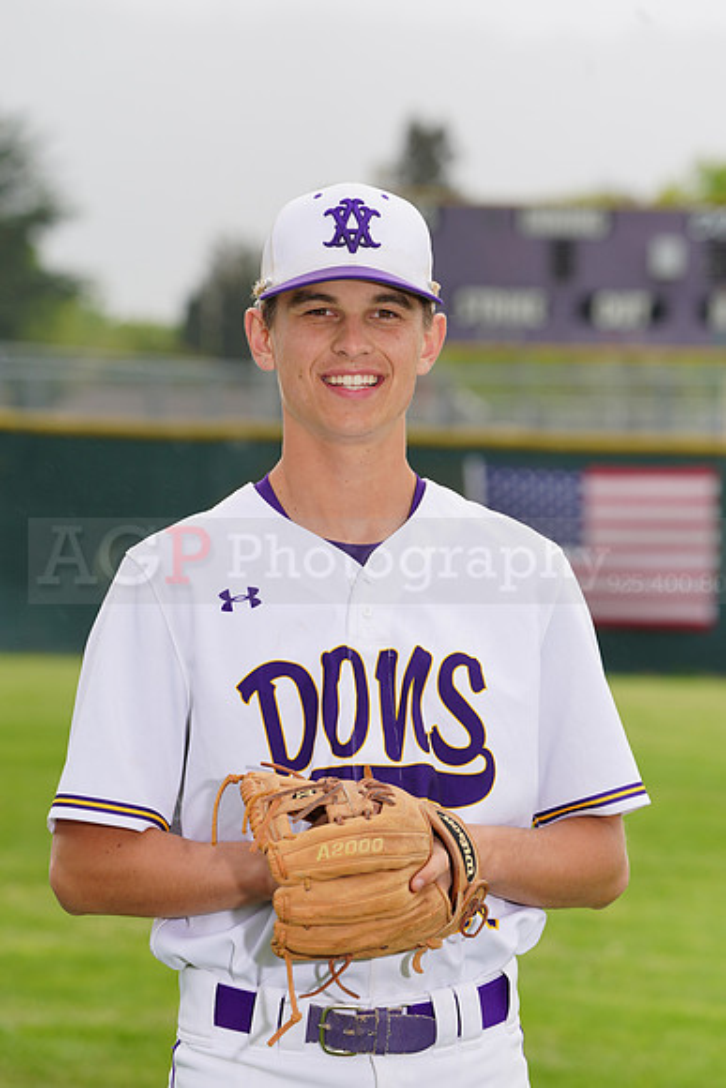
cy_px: 544
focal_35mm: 224
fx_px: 6771
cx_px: 363
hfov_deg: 6.1
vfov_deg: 9.2
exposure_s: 1/250
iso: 160
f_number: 9
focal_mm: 224
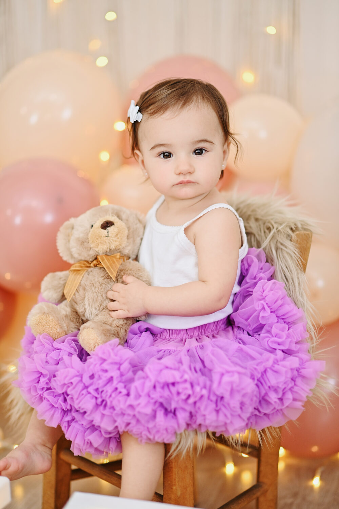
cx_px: 170
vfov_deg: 23.9
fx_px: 1201
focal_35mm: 85
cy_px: 254
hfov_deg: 16.1
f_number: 1.6
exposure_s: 1/250
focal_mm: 85
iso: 500
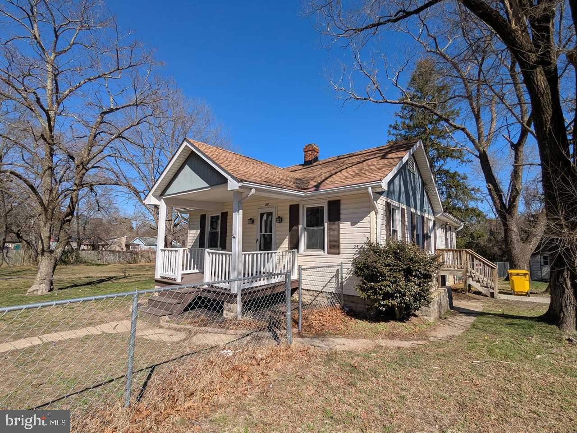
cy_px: 216
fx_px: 267
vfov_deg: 78.1
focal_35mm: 16
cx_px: 288
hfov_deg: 94.5
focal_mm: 2.35
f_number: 2.2
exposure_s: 1/2381
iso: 44
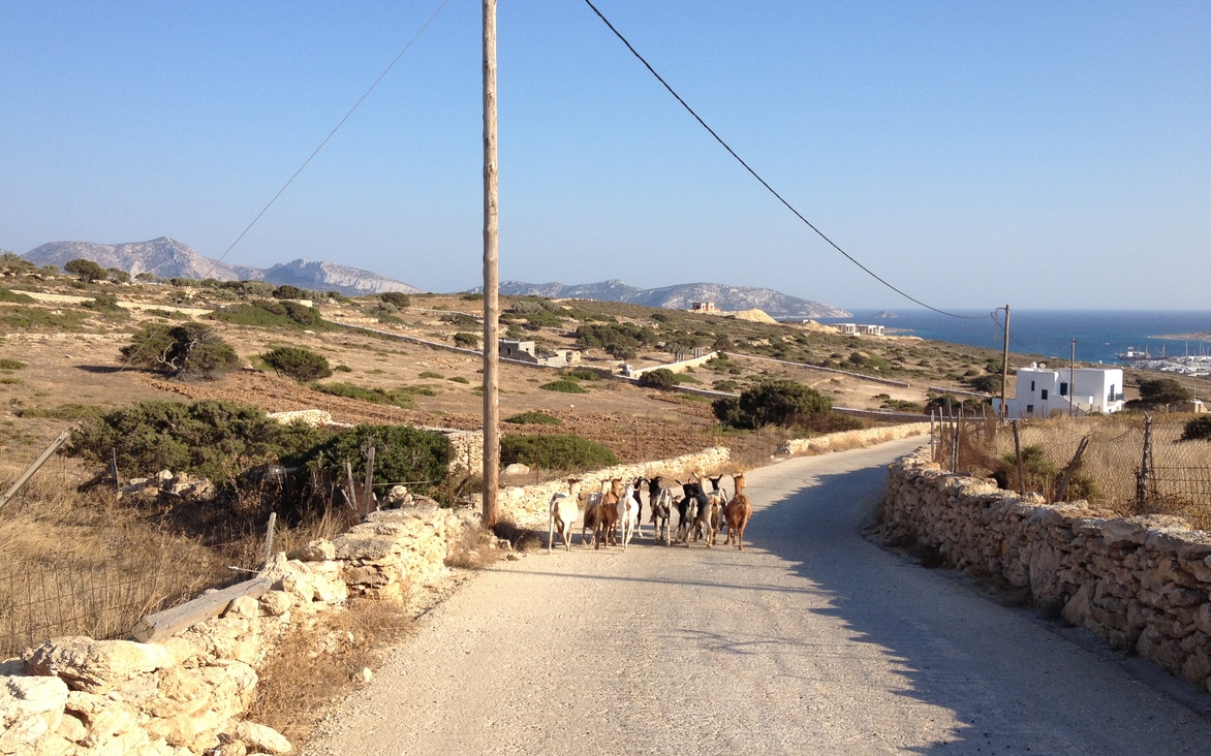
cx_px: 602
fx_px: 1254
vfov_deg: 33.6
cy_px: 365
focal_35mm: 38
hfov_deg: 51.6
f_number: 2.4
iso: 50
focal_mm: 4.28
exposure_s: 1/1314
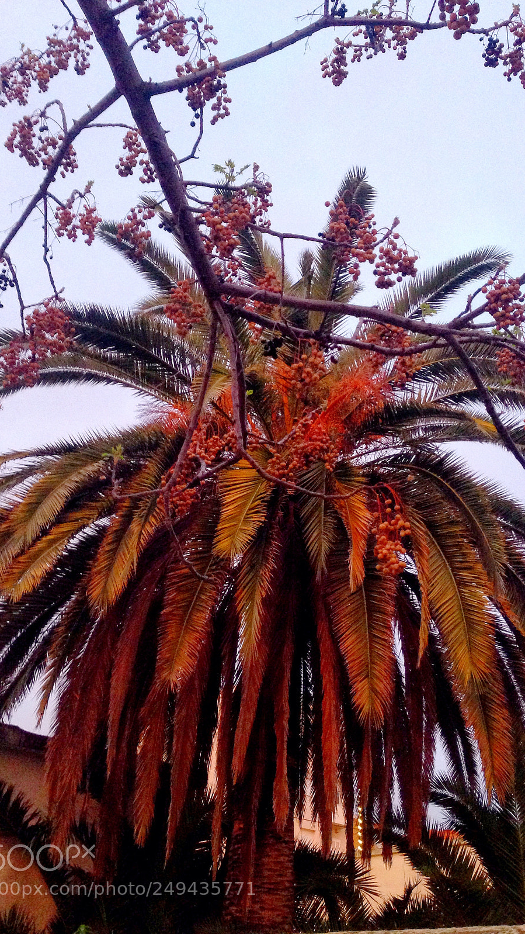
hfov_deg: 32.8
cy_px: 467
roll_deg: -4.4
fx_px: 891
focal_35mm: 36
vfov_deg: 55.3
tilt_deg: +34.7
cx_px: 301
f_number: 2.4
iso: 250
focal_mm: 4.12
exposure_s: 1/20
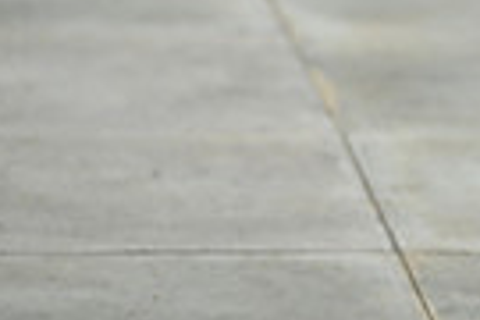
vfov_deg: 1.8
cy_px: -66
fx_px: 10306
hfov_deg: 2.7
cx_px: 1013
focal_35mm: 773
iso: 280
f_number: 4.5
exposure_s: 1/1250
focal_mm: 180
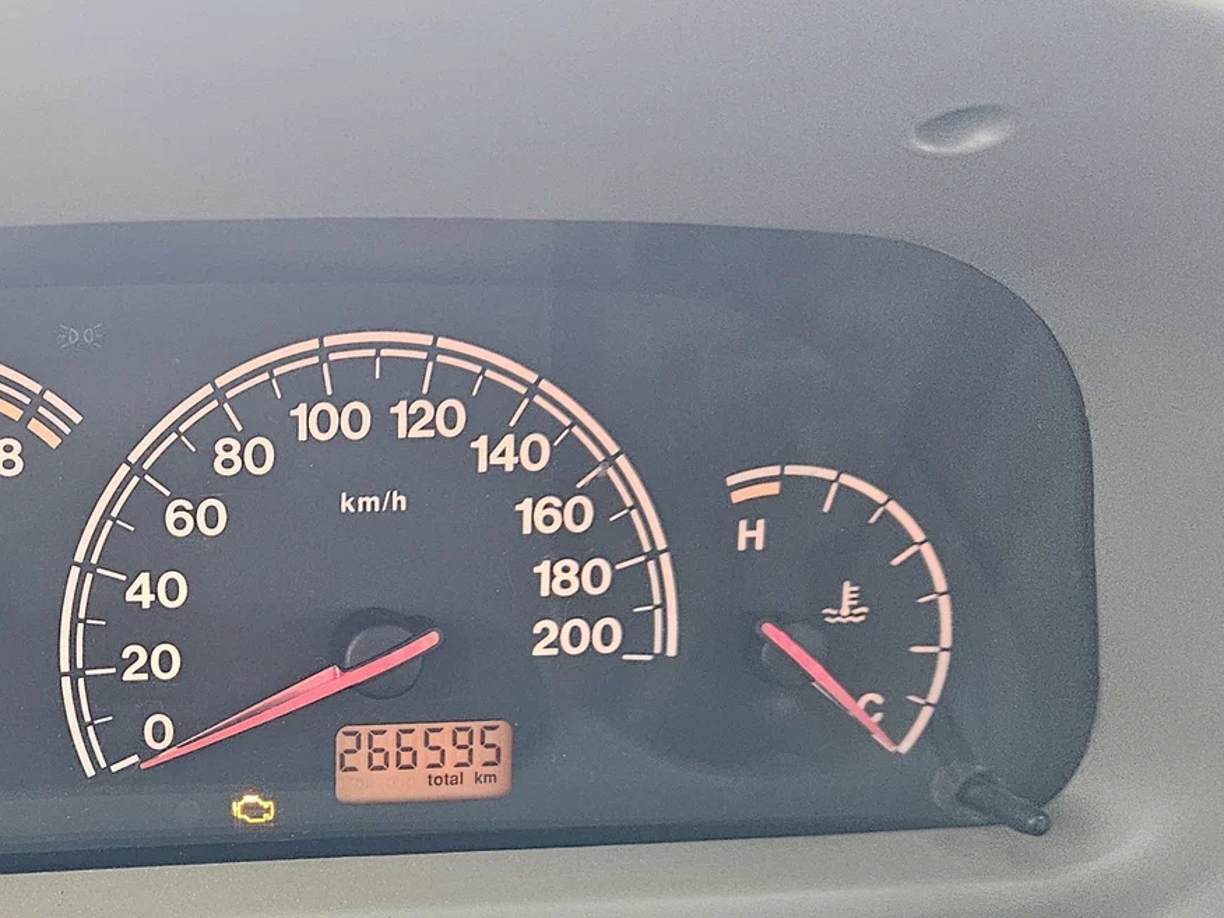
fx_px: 1485
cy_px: 683
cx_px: 141
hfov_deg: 41.5
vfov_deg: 33.7
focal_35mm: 42
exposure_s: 1/100
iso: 800
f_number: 1.8
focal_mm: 5.4
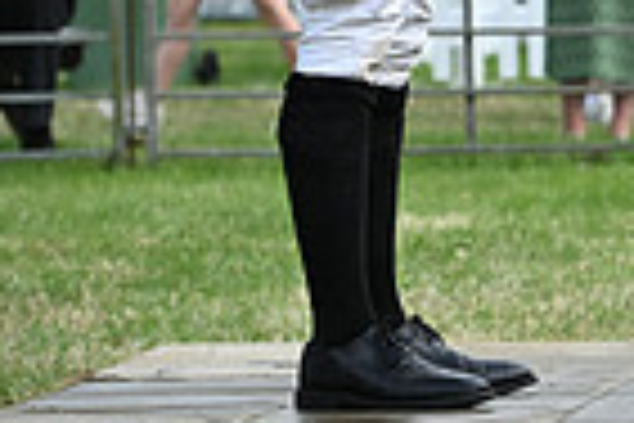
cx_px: 1259
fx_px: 7414
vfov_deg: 3.3
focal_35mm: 421
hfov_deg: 4.8
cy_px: -11
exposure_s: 1/1000
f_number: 4.5
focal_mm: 102
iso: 320
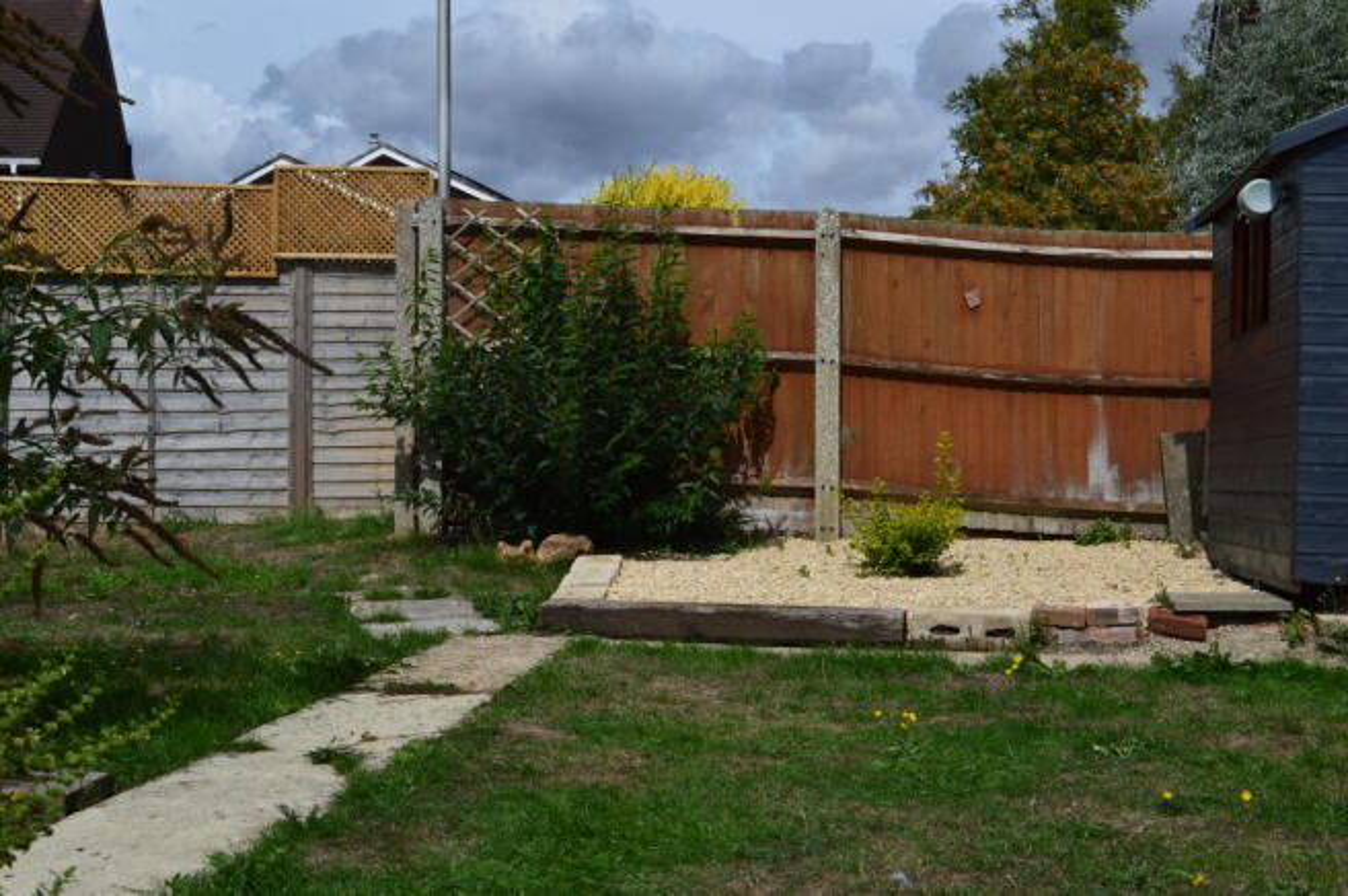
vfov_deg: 28.0
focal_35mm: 48
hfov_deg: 41.2
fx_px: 1796
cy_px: 448
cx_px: 674
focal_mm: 32
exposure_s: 1/500
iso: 140
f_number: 11
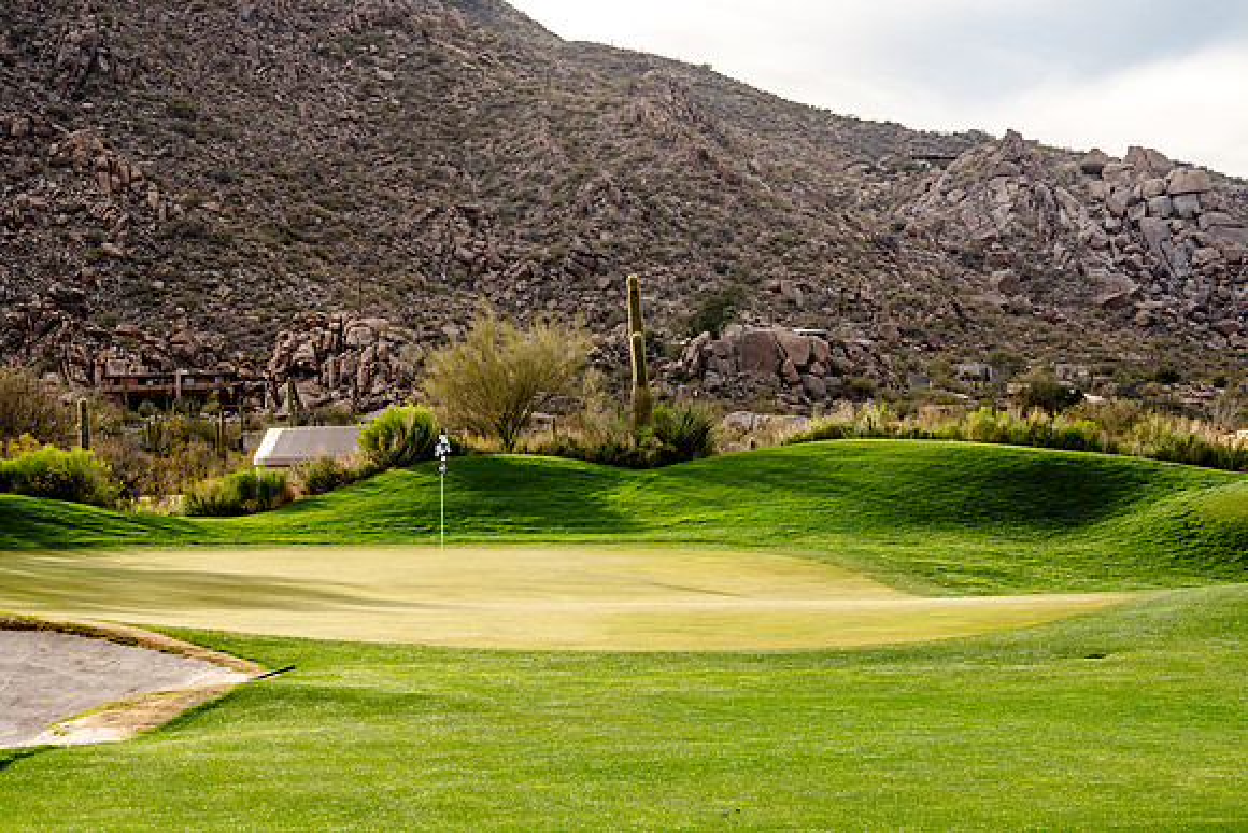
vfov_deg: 13.4
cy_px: 416
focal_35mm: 102
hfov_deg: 20.0
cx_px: 624
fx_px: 3537
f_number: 9
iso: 640
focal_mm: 102
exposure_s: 1/320
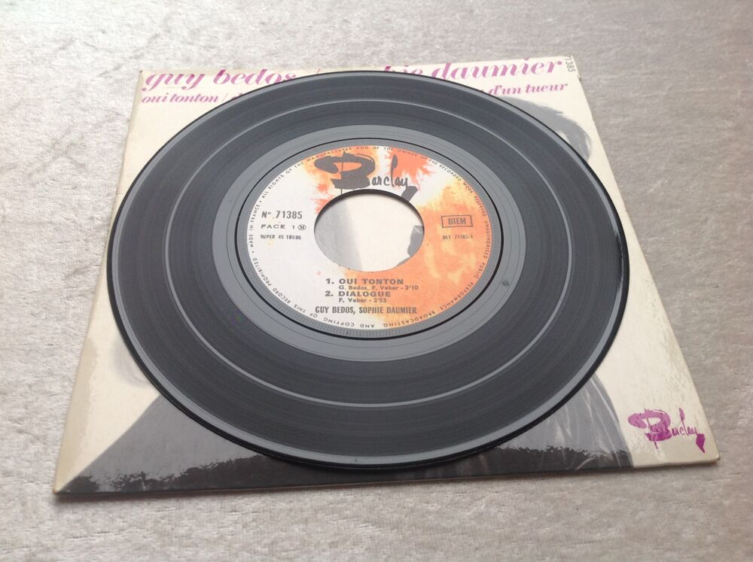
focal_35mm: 35
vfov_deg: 40.6
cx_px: 376
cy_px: 281
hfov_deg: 52.7
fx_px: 760
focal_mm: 4.28
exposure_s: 1/20
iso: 50
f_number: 2.4
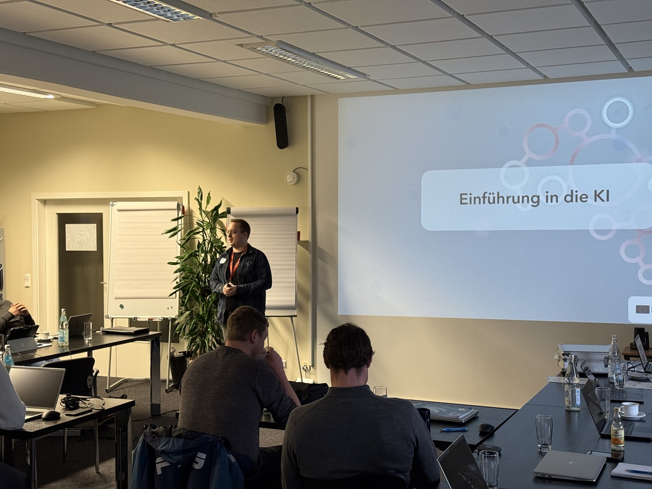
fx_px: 904
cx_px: 326
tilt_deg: -1.7
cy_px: 244
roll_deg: +0.2
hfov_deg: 39.7
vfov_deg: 30.3
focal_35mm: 48
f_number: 1.78
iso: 200
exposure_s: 1/40
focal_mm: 6.76
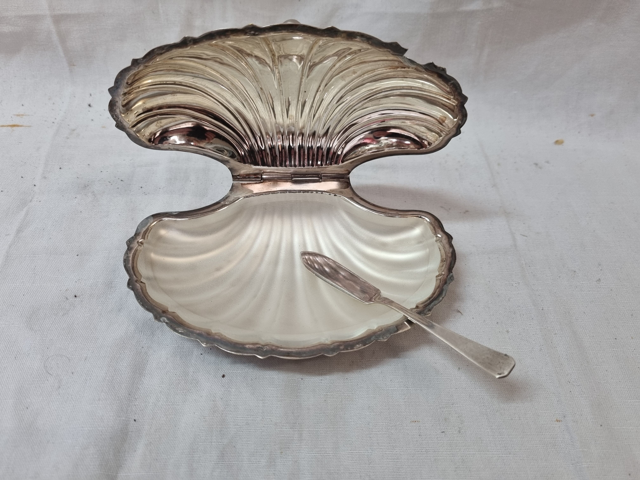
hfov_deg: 67.3
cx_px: 320
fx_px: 481
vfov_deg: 53.1
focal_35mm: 26
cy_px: 240
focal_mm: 5.4
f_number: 1.8
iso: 200
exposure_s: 1/100
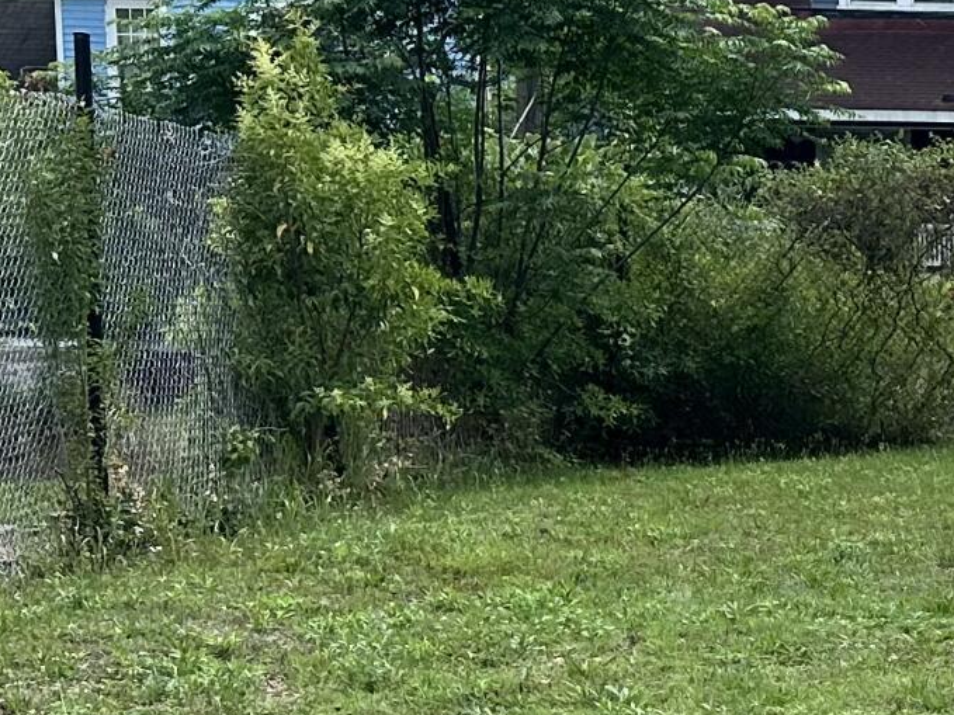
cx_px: 1672
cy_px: 559
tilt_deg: -5.9
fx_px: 2921
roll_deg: -1.3
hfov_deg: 16.0
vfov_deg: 13.9
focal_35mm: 106
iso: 80
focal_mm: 6.86
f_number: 1.78
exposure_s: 1/2299
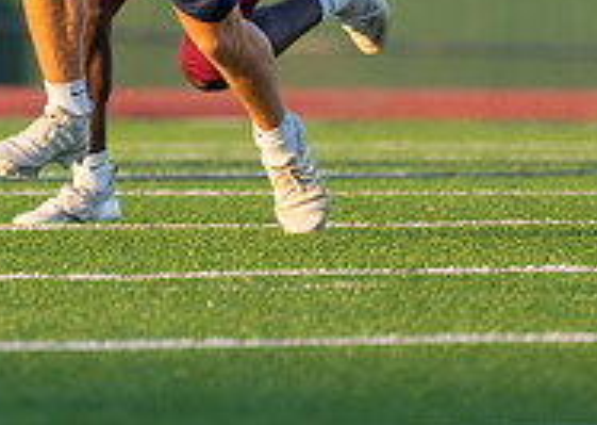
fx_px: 19606
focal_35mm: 1158
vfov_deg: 1.2
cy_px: -217
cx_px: 95
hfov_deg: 1.7
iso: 250
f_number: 2.8
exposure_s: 1/1250
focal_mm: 200
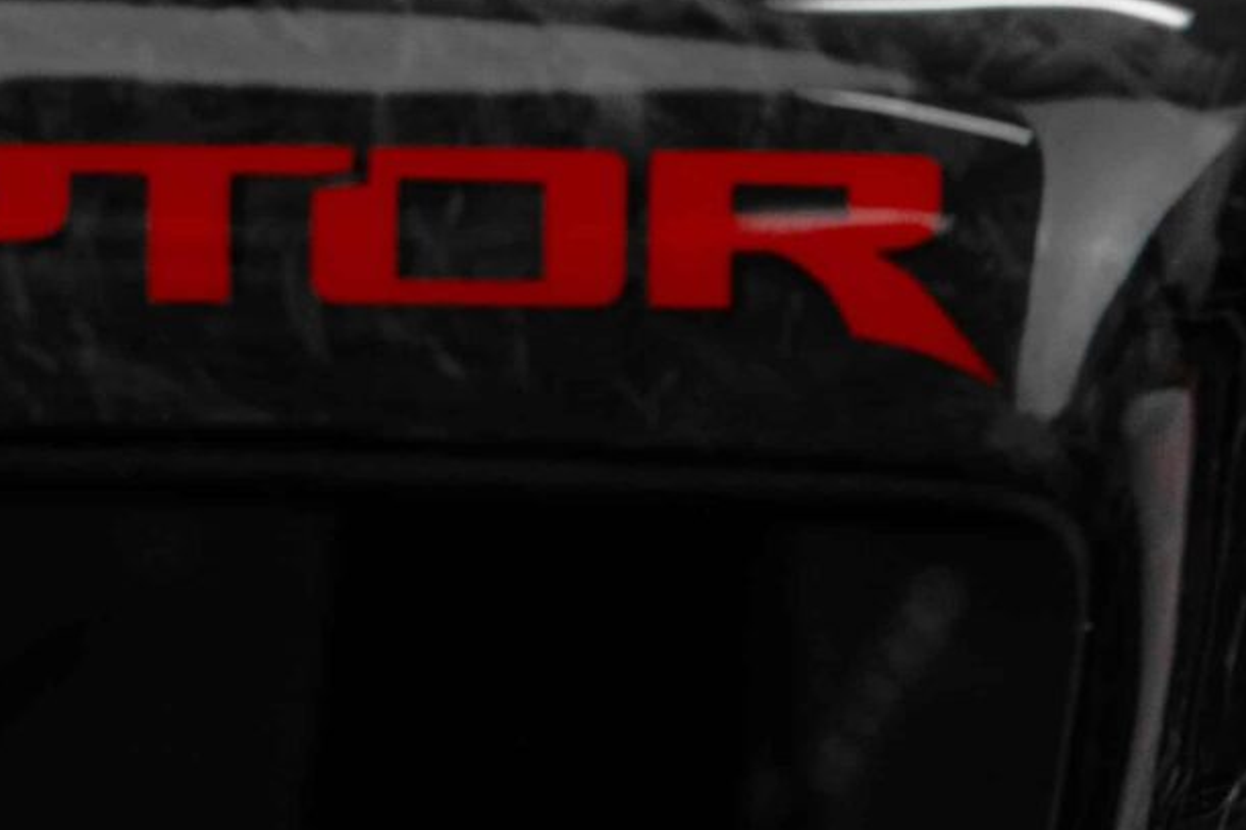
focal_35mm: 220
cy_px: 633
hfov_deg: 8.9
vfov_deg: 6.2
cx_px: 2325
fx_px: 7615
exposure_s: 1/125
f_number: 6.3
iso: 500
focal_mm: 35
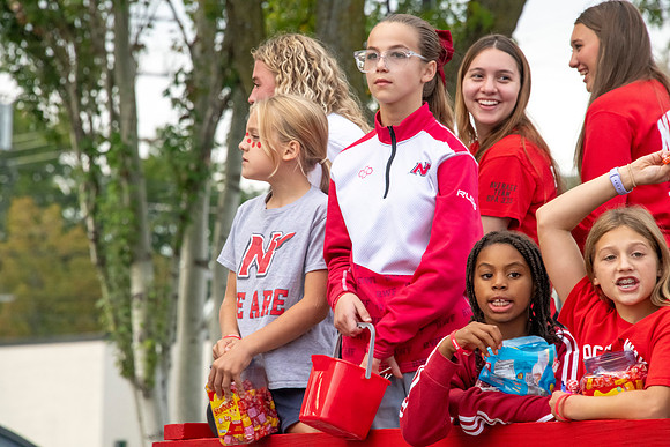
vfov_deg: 4.6
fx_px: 5584
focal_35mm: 300
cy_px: 224
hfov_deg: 6.9
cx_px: 335
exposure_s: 1/640
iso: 3200
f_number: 11
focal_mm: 300
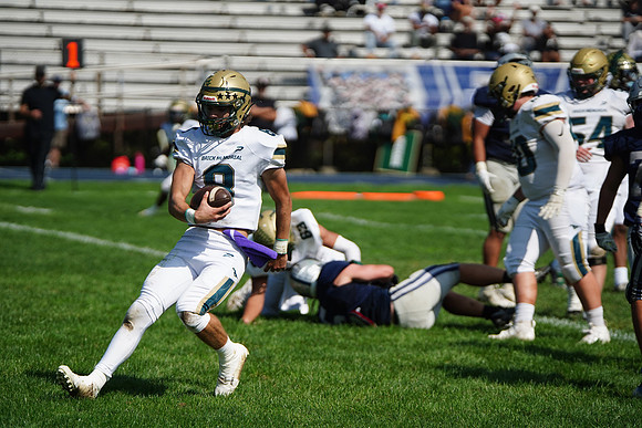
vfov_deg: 6.6
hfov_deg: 9.8
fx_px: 3728
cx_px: 321
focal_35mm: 209
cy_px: 214
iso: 400
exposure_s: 1/8000
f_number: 2.8
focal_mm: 209
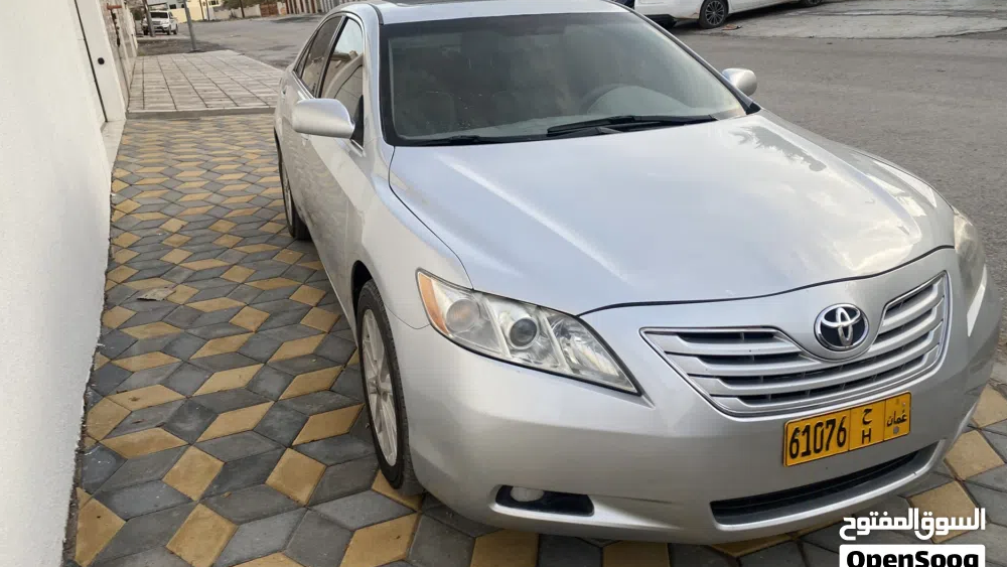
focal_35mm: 29
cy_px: 218
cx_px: 494
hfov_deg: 66.0
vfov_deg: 40.0
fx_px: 775
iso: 40
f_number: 1.8
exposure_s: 1/121
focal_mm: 4.25
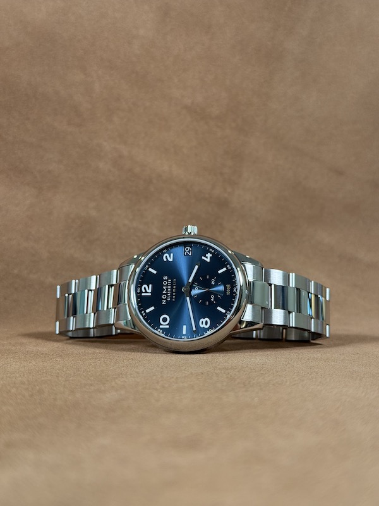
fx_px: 701
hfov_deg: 30.3
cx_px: 190
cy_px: 253
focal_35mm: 48
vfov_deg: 39.7
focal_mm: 6.76
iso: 160
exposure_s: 1/60
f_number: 1.78
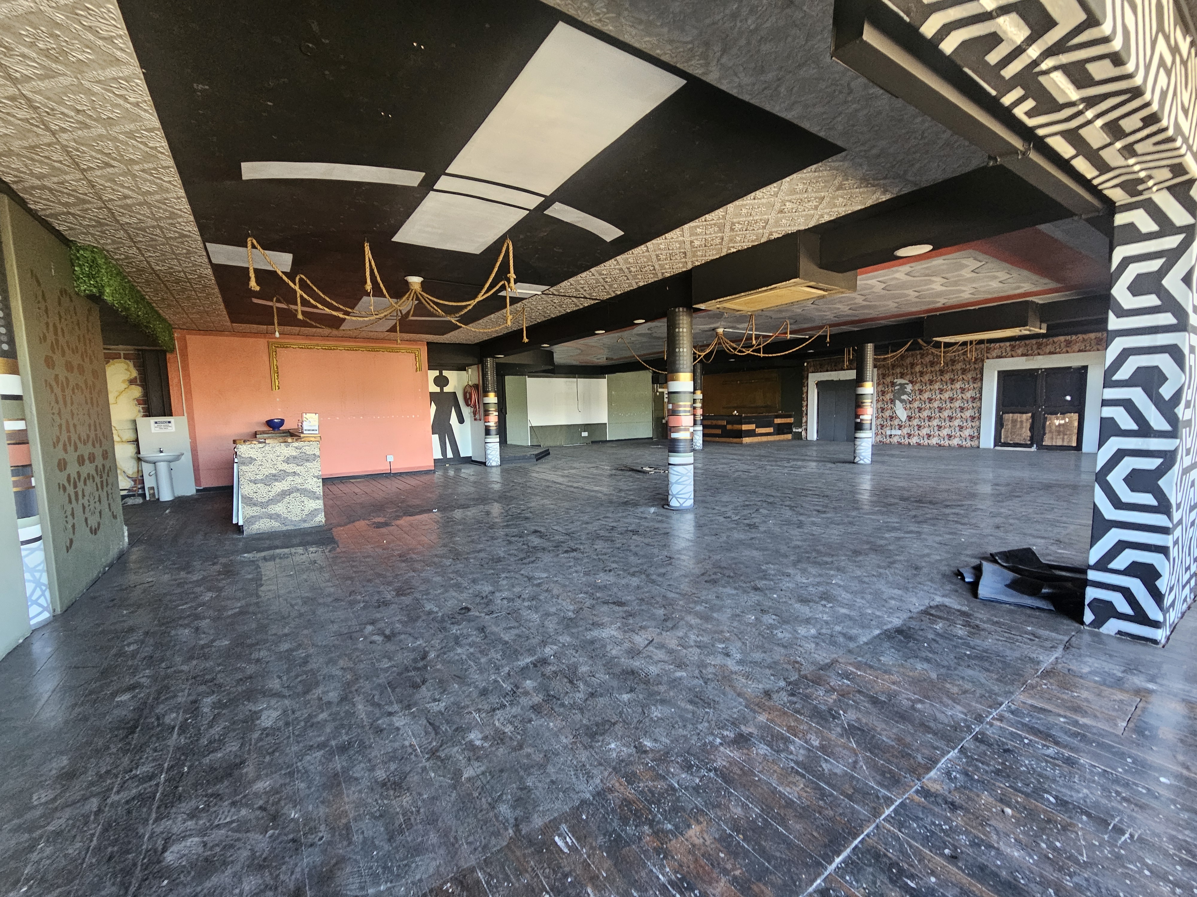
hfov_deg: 106.2
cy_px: 448
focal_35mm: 13
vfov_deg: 89.9
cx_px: 598
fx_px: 450
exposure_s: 1/33.3
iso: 500
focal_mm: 2.2
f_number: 2.2
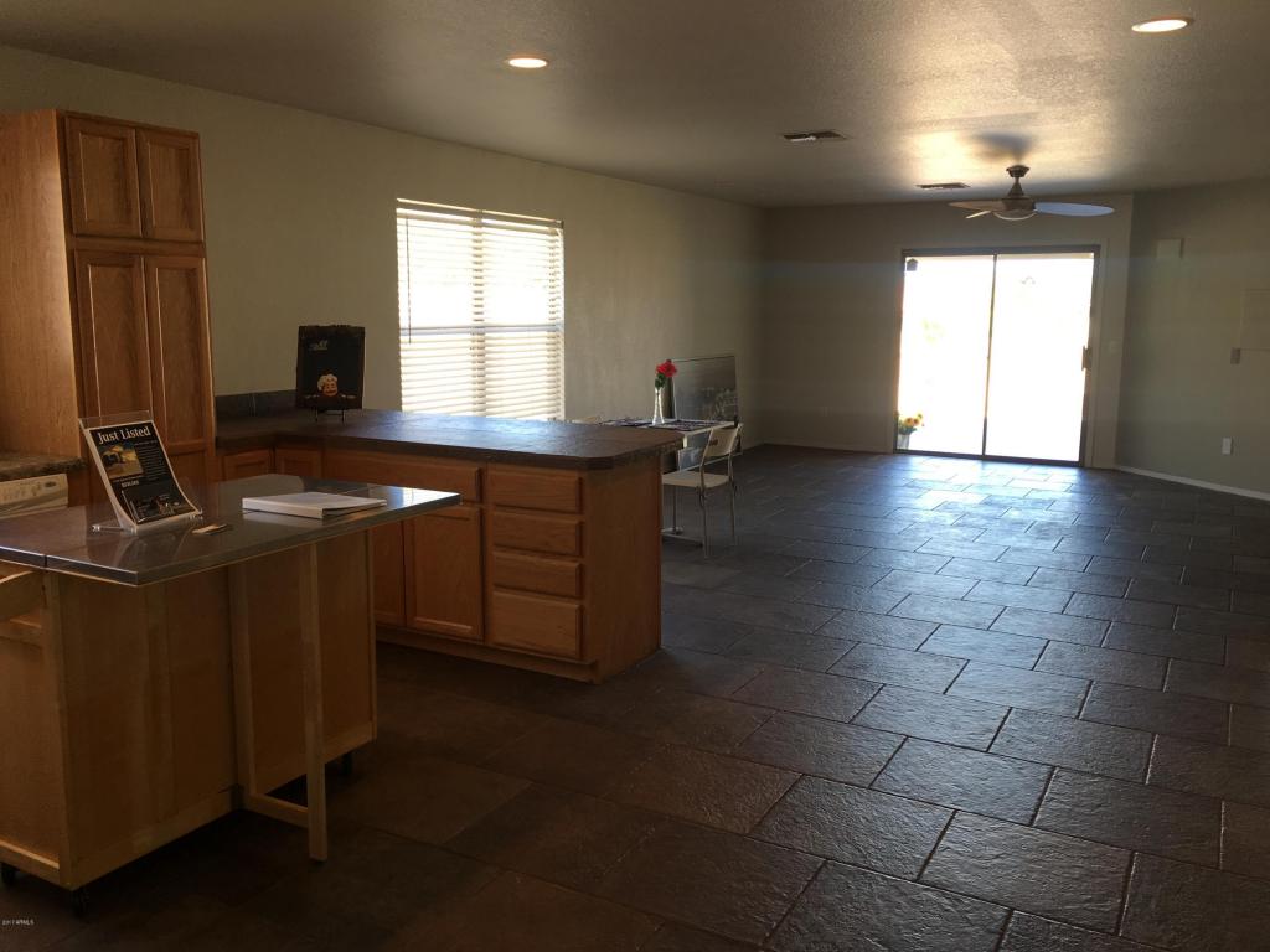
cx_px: 635
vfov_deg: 48.2
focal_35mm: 29
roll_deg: -0.8
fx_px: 1064
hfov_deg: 61.7
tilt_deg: -9.3
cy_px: 476
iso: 25
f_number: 2.2
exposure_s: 1/40
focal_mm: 4.15
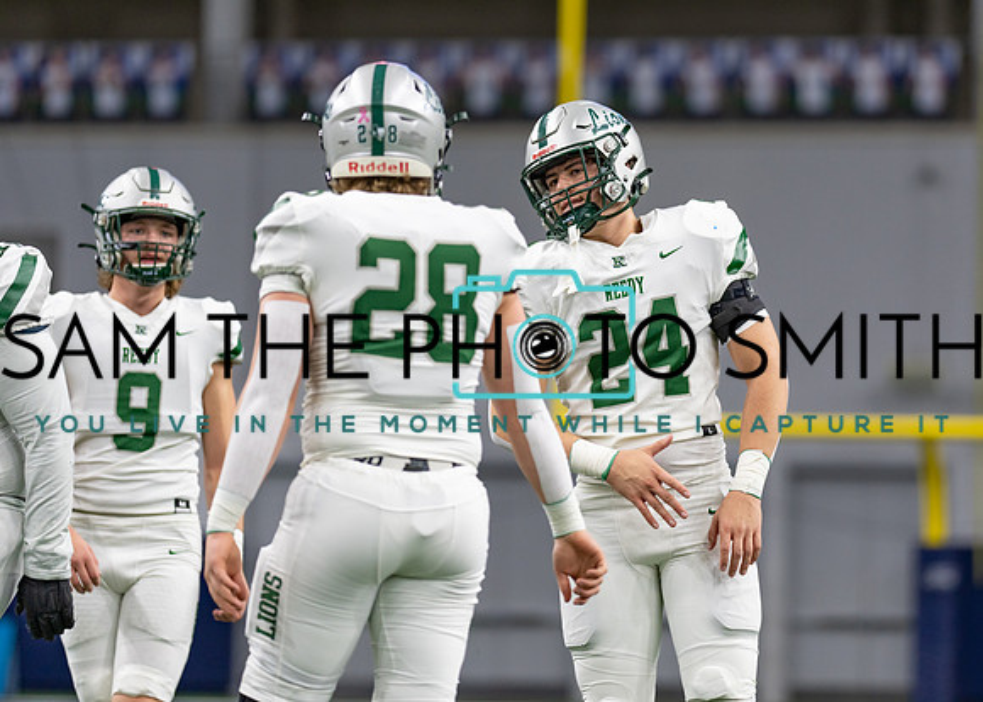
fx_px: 5102
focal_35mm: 183
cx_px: 635
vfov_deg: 7.9
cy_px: 248
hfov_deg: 11.0
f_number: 1.8
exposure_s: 1/1000
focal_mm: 135
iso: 640
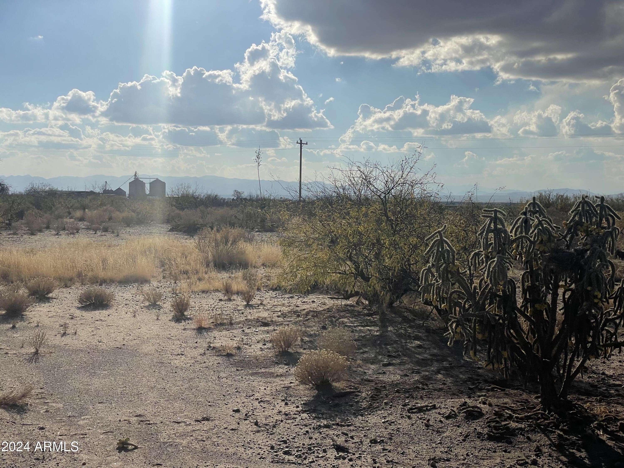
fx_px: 937
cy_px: 234
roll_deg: -0.9
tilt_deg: -2.5
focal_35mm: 52
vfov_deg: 28.0
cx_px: 312
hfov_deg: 36.8
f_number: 2
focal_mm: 6
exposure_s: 1/7937
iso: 25
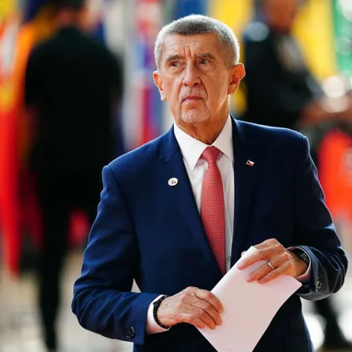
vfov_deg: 4.6
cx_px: 215
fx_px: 4429
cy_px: 176
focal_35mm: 385
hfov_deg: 4.6
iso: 2500
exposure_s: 1/800
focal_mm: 300
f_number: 3.2
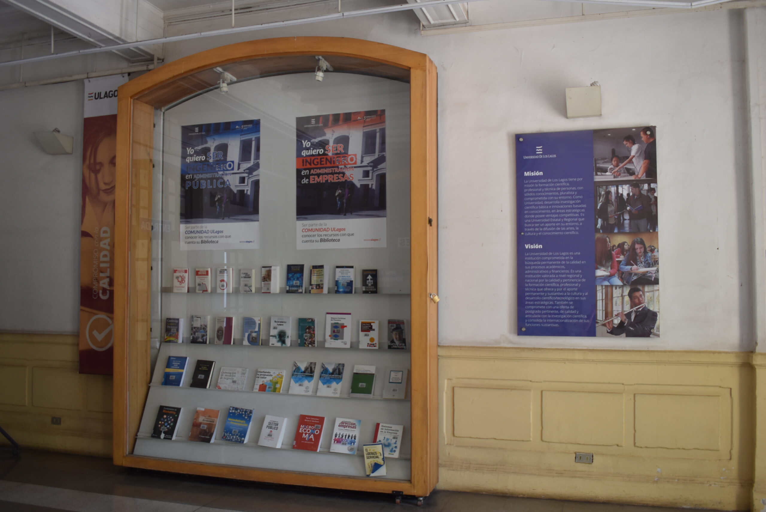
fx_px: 671
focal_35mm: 32
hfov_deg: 59.5
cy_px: 256
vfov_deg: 41.8
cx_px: 383
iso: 400
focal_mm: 21
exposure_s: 1/80
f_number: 4.5
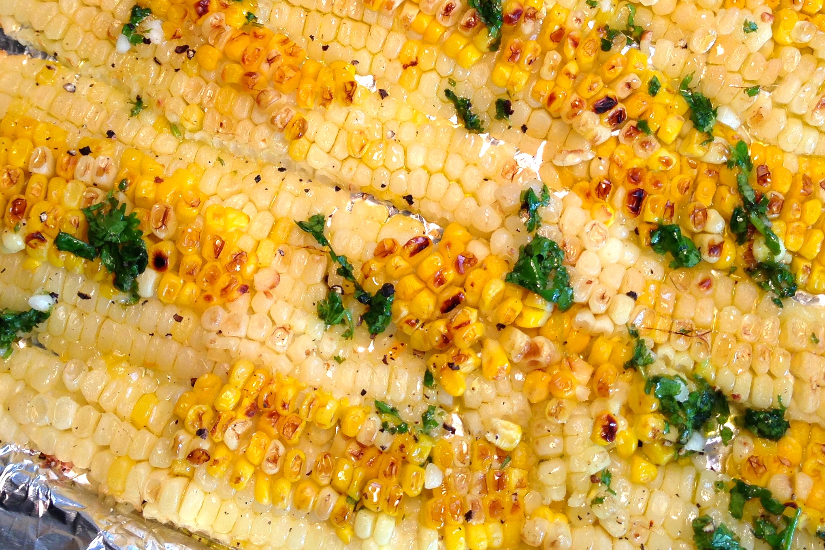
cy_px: 130
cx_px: 419
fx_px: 1260
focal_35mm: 55
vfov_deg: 24.3
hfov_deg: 36.2
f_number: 2.4
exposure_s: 1/60
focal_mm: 4.12
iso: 50
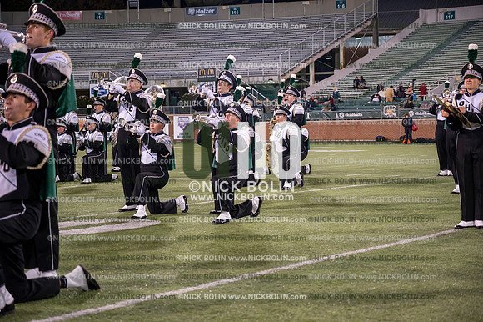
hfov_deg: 28.9
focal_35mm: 70
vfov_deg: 19.4
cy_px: 161
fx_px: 939
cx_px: 242
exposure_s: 1/640
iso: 3200
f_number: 4
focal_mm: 70
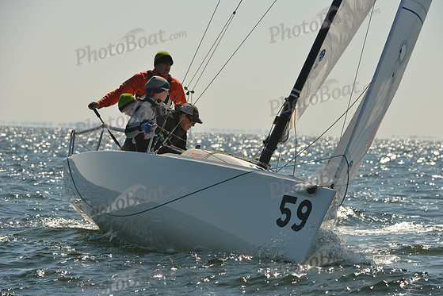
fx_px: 3065
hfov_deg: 8.3
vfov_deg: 5.5
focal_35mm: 249
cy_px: 148
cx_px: 228
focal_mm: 240
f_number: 9
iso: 500
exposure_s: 1/2000
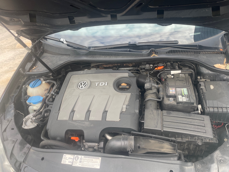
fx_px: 172
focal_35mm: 26
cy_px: 86
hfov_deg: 67.3
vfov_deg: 53.1
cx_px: 114
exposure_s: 1/121
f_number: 1.6
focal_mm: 4.2
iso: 32
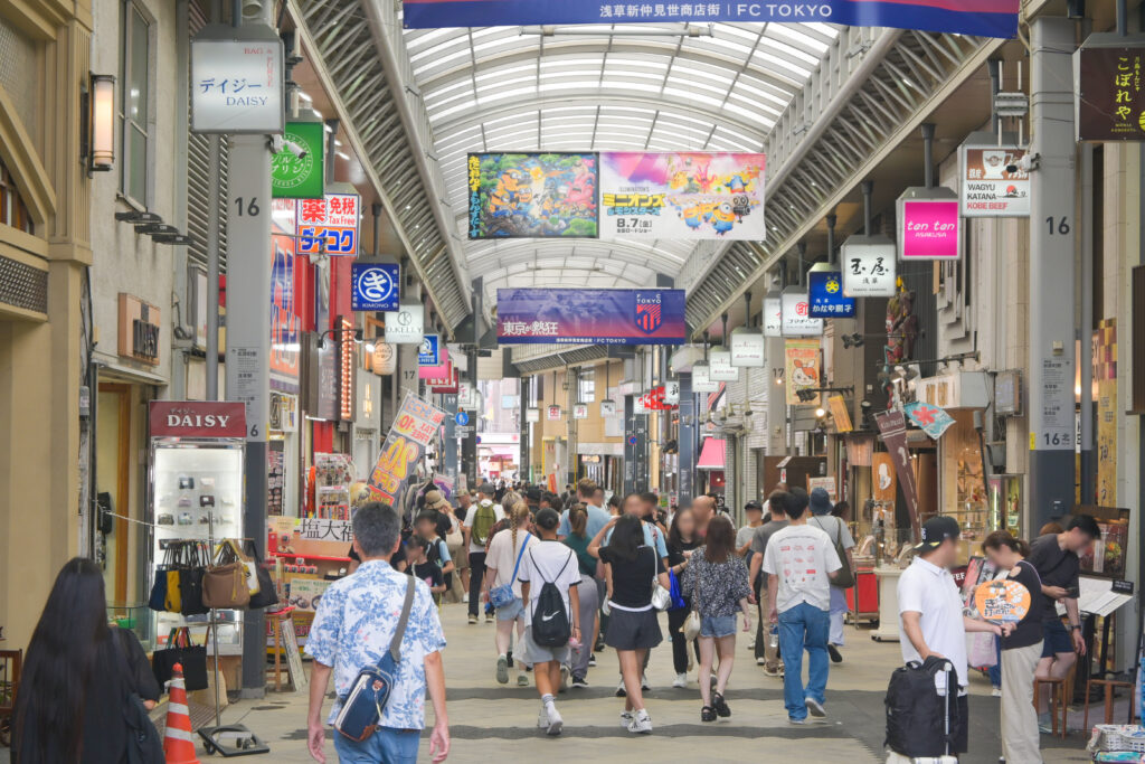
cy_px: 382
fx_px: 2386
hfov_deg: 27.0
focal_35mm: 75
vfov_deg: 18.2
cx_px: 572
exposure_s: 1/80
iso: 180
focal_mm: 50
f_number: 6.3
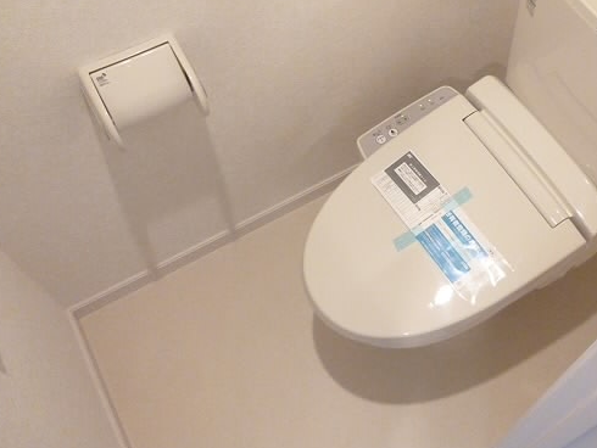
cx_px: 408
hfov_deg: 45.9
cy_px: 153
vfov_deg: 35.7
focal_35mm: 40
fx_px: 690
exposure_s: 1/40
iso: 800
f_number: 3.1
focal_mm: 5
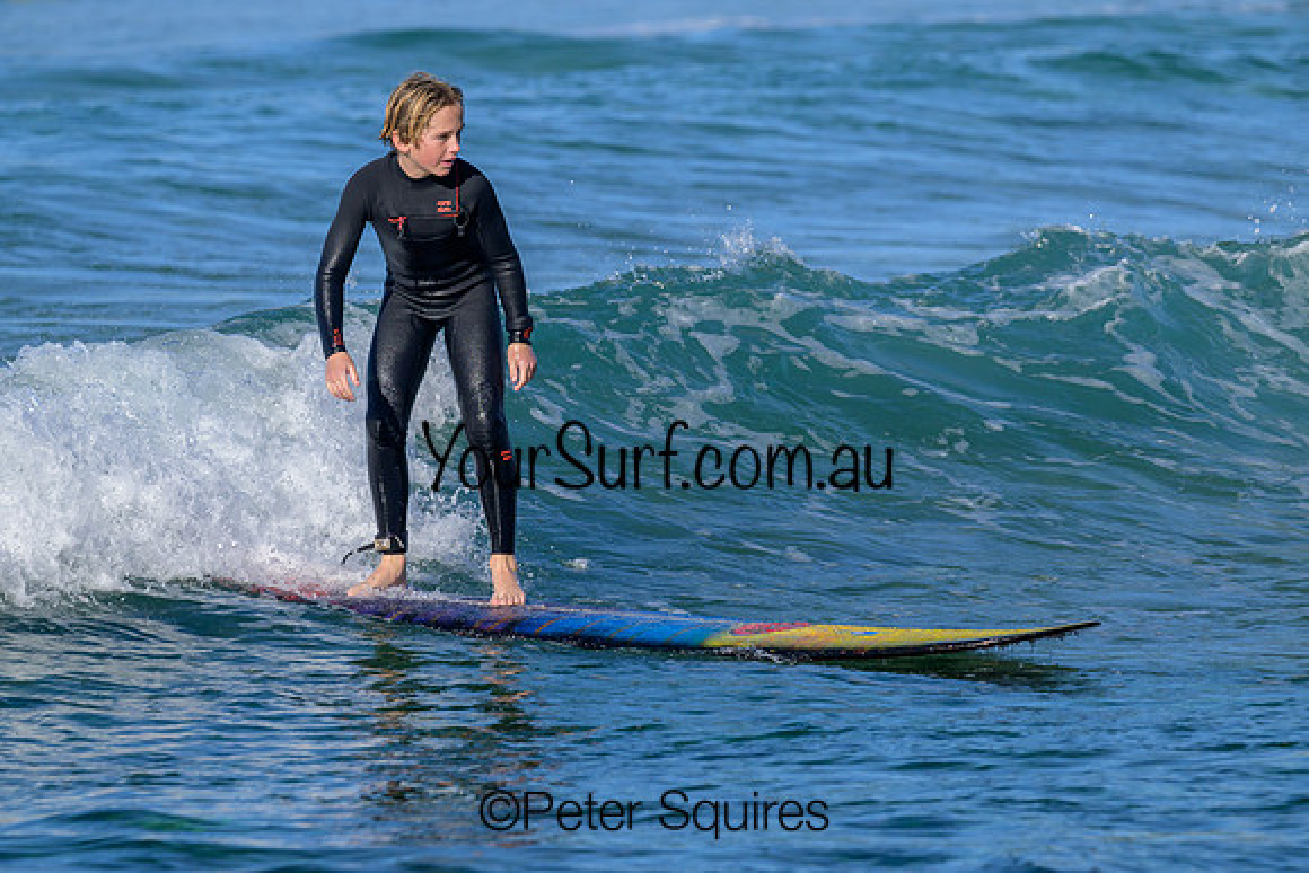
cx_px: 659
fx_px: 17001
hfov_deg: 4.4
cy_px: 373
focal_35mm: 467
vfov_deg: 2.9
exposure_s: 1/1600
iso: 220
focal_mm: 340
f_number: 7.1
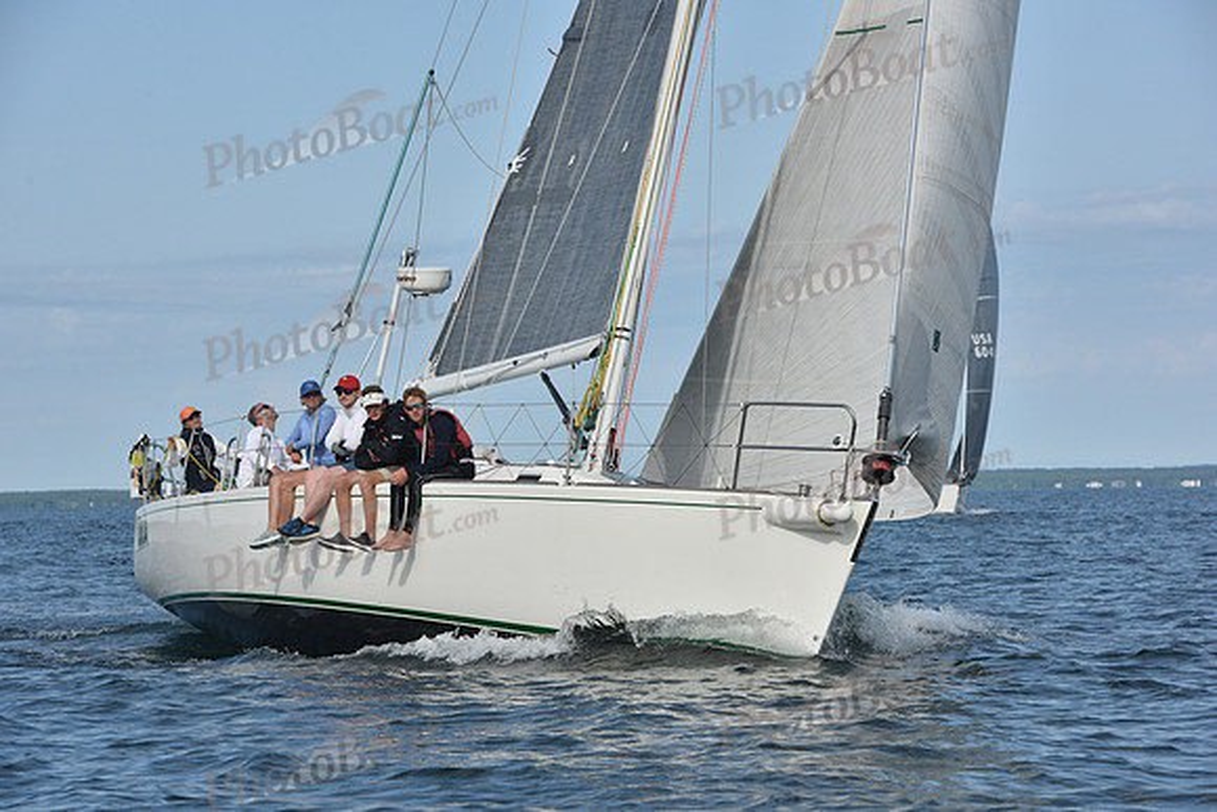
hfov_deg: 14.7
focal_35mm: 140
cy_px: 406
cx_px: 608
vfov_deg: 9.8
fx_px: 4734
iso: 320
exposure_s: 1/1000
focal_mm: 140
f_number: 10
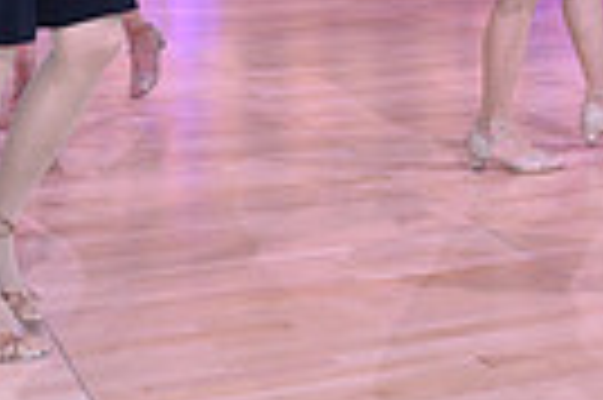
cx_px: 652
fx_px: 1740
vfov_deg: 12.0
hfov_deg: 18.9
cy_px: -330
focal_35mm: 104
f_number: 4.5
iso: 1600
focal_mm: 24
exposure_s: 1/250
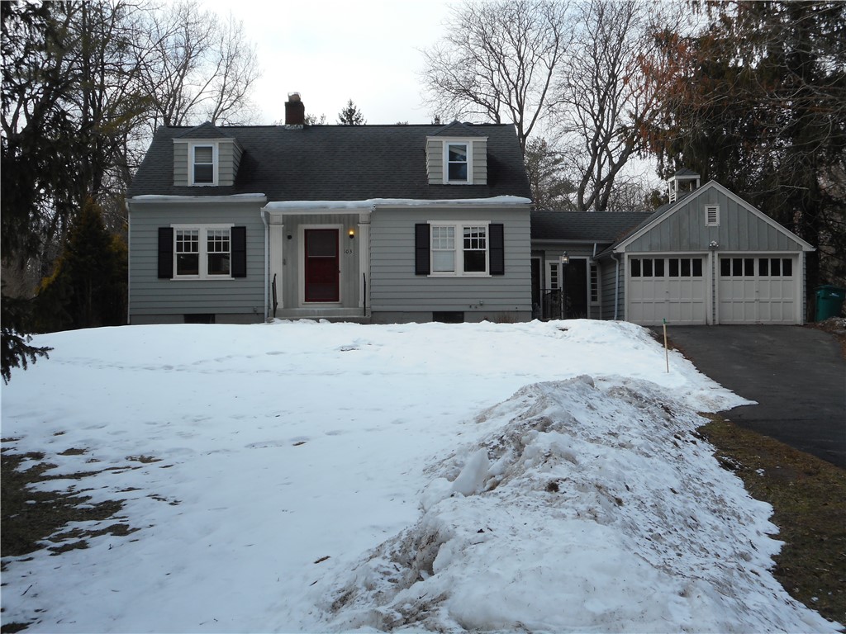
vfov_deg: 32.9
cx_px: 423
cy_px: 317
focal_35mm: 44
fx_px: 1075
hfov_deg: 42.9
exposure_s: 1/400
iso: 80
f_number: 4.7
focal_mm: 7.9
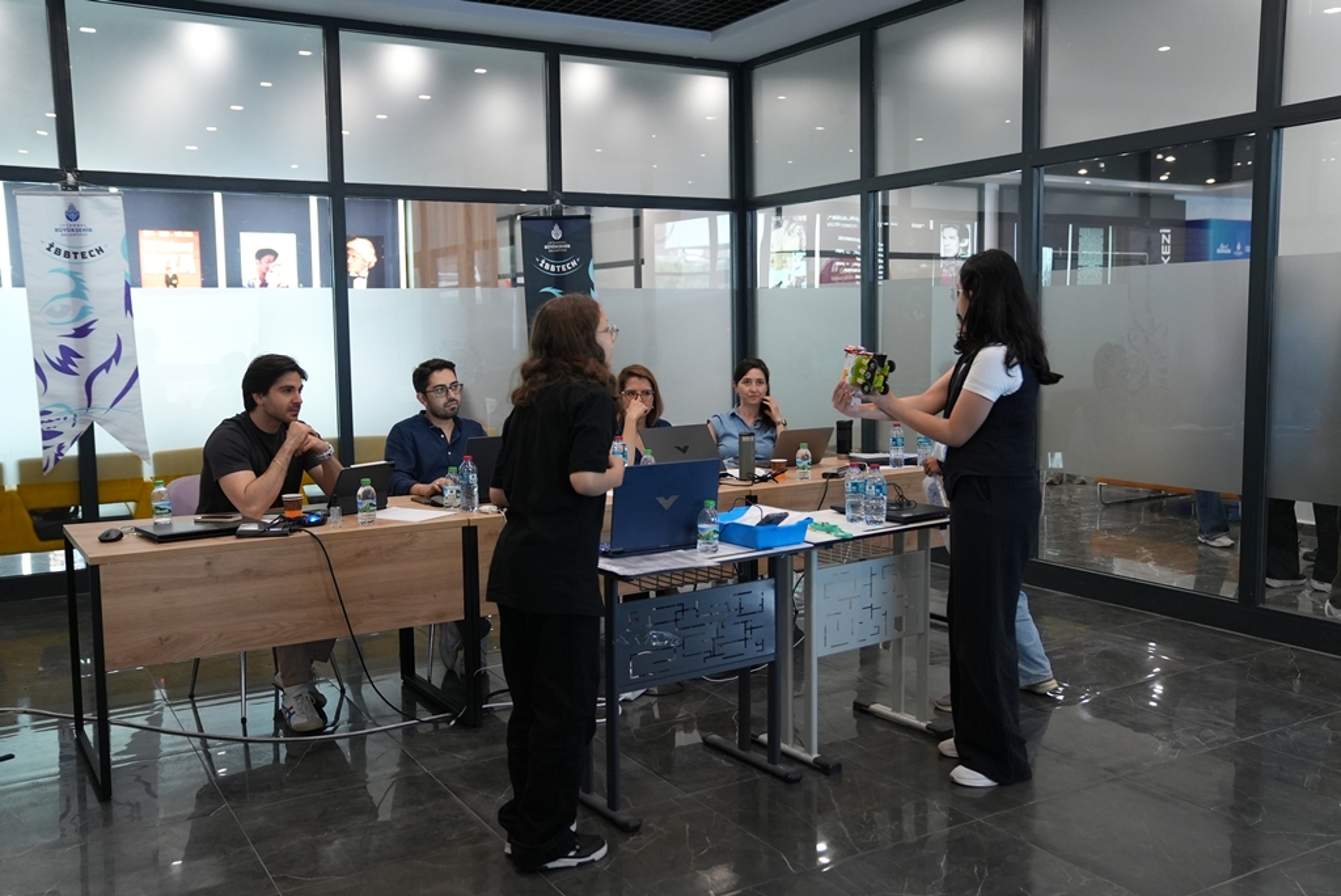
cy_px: 448
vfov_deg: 41.2
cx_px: 670
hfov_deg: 58.7
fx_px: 1193
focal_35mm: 32
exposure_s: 1/125
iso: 3200
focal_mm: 32
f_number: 2.8
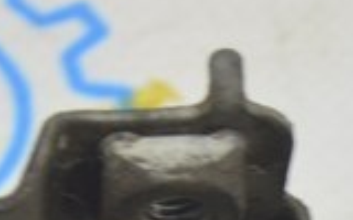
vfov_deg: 3.1
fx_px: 3954
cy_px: 714
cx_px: 274
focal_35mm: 411
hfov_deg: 5.1
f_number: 5.6
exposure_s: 1/20
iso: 400
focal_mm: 42
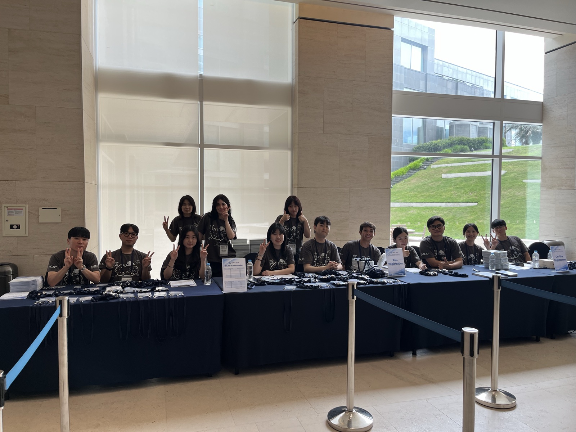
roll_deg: -0.4
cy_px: 216
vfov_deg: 53.1
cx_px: 288
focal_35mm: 26
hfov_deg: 67.3
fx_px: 433
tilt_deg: -2.7
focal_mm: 5.1
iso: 40
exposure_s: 1/120
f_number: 1.6
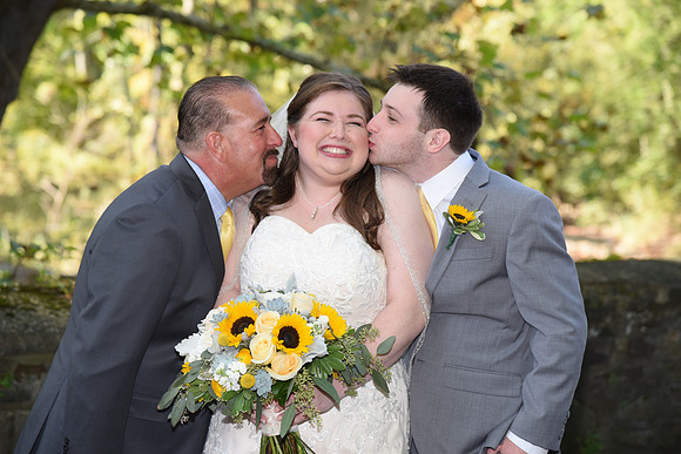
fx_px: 2081
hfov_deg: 18.6
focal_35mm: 110
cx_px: 340
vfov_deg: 12.5
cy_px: 227
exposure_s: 1/200
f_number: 5
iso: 500
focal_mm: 110
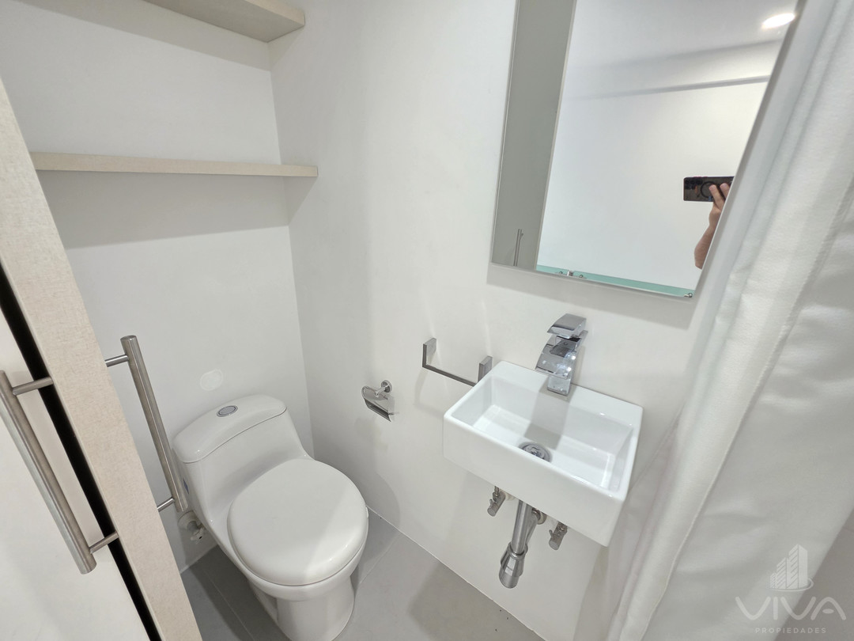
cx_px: 427
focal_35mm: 13
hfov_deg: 106.2
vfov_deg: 89.9
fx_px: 321
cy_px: 320
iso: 320
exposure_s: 1/51
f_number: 1.9
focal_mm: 2.2
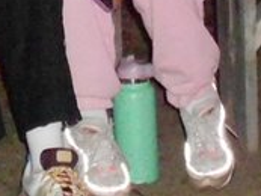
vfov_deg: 6.3
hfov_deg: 8.7
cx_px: 78
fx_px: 1713
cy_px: -244
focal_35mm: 227
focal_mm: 8.8
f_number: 4.5
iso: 1600
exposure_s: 1/60
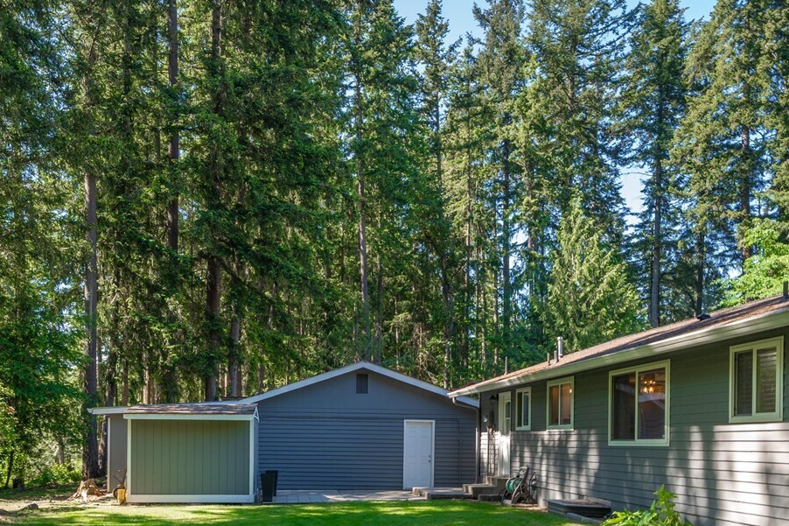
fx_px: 701
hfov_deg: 57.8
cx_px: 281
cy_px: 442
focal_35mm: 32
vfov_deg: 39.0
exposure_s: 1/30
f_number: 7.1
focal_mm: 17
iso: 160
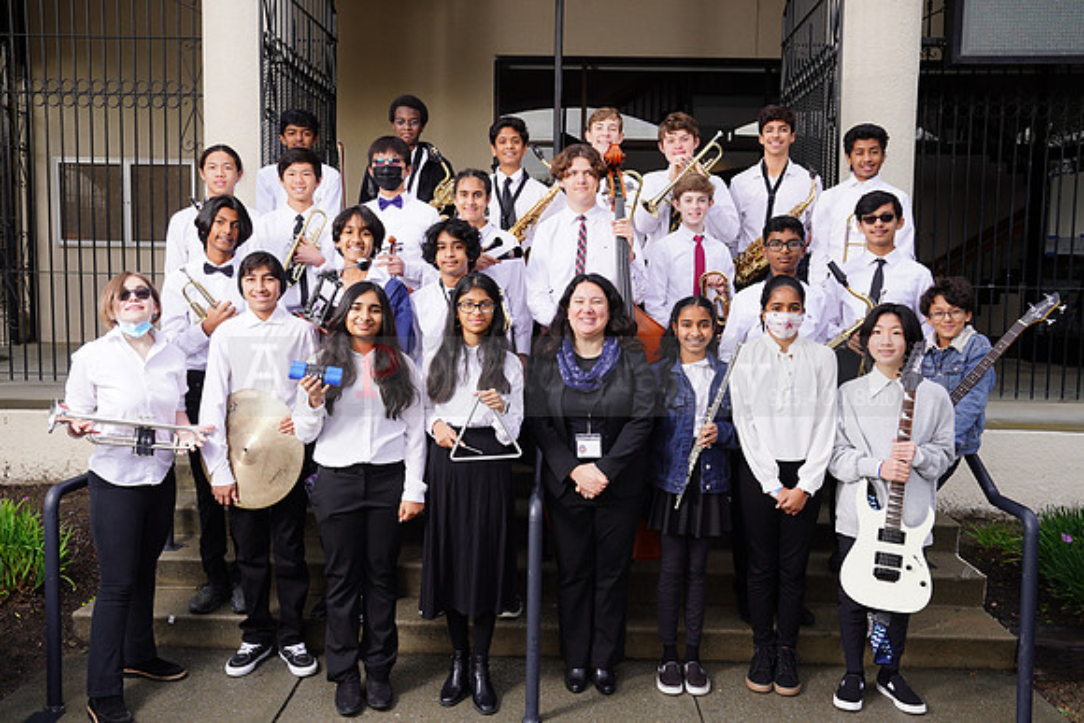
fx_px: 964
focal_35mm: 32
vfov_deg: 41.1
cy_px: 362
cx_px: 542
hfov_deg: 58.7
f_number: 6.3
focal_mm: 32
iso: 200
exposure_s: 1/200
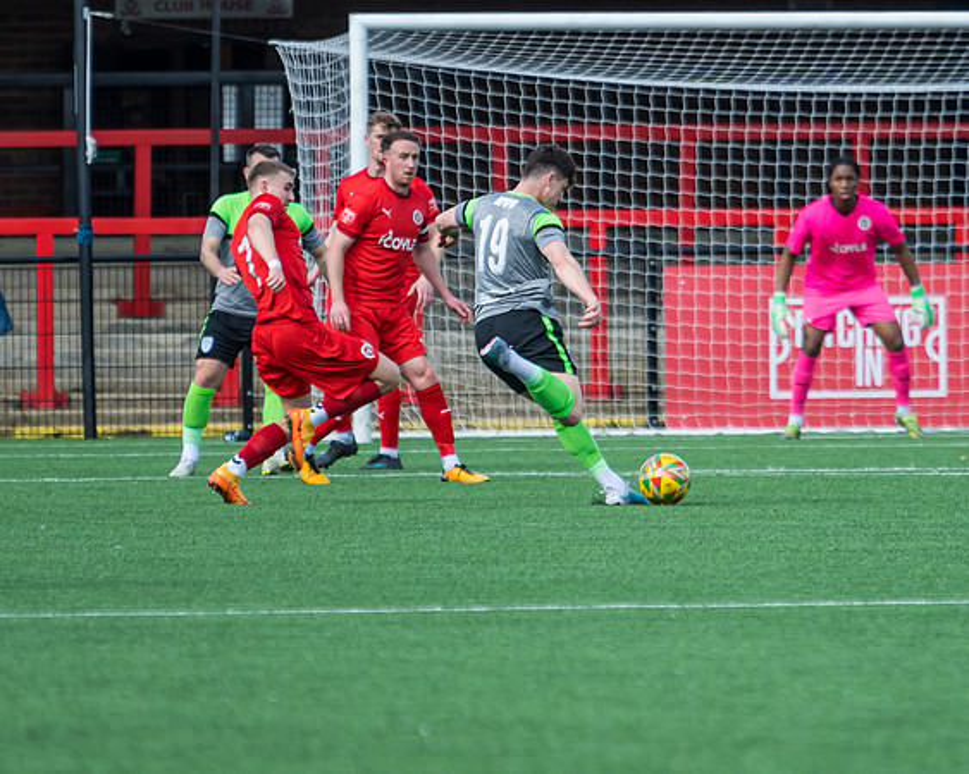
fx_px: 17629
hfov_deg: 3.1
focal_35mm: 615
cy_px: 492
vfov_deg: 2.5
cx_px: 679
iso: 400
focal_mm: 280
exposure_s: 1/1250
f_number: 4
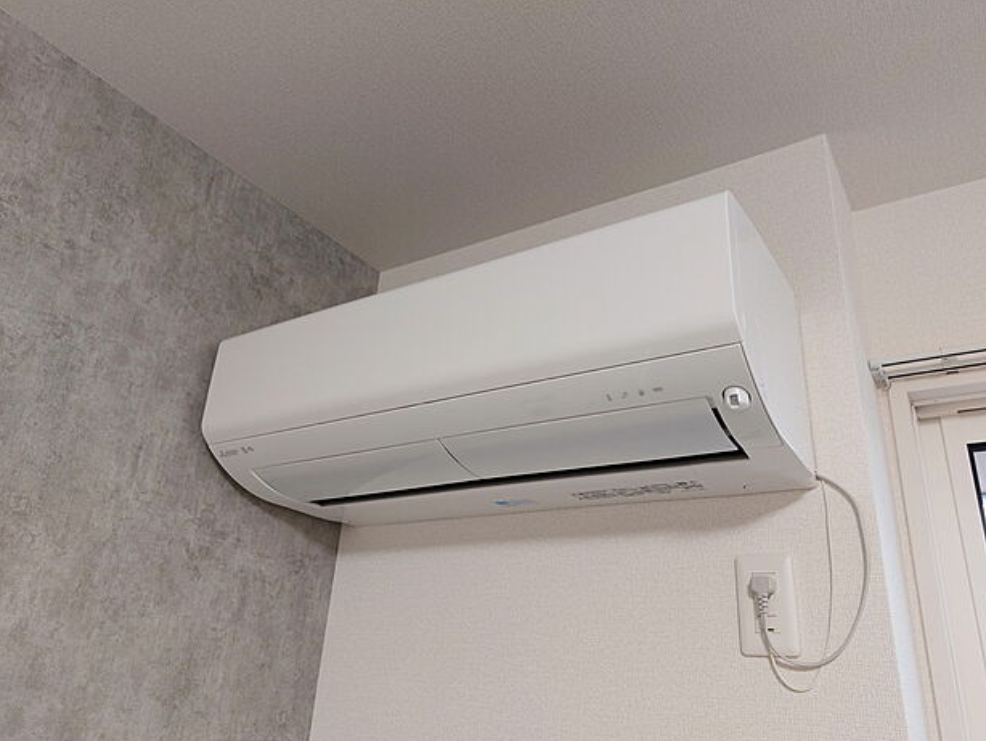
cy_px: 363
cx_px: 511
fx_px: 712
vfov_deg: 54.9
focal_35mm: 25
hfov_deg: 69.3
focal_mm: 5.23
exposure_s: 1/24
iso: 80
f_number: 1.8
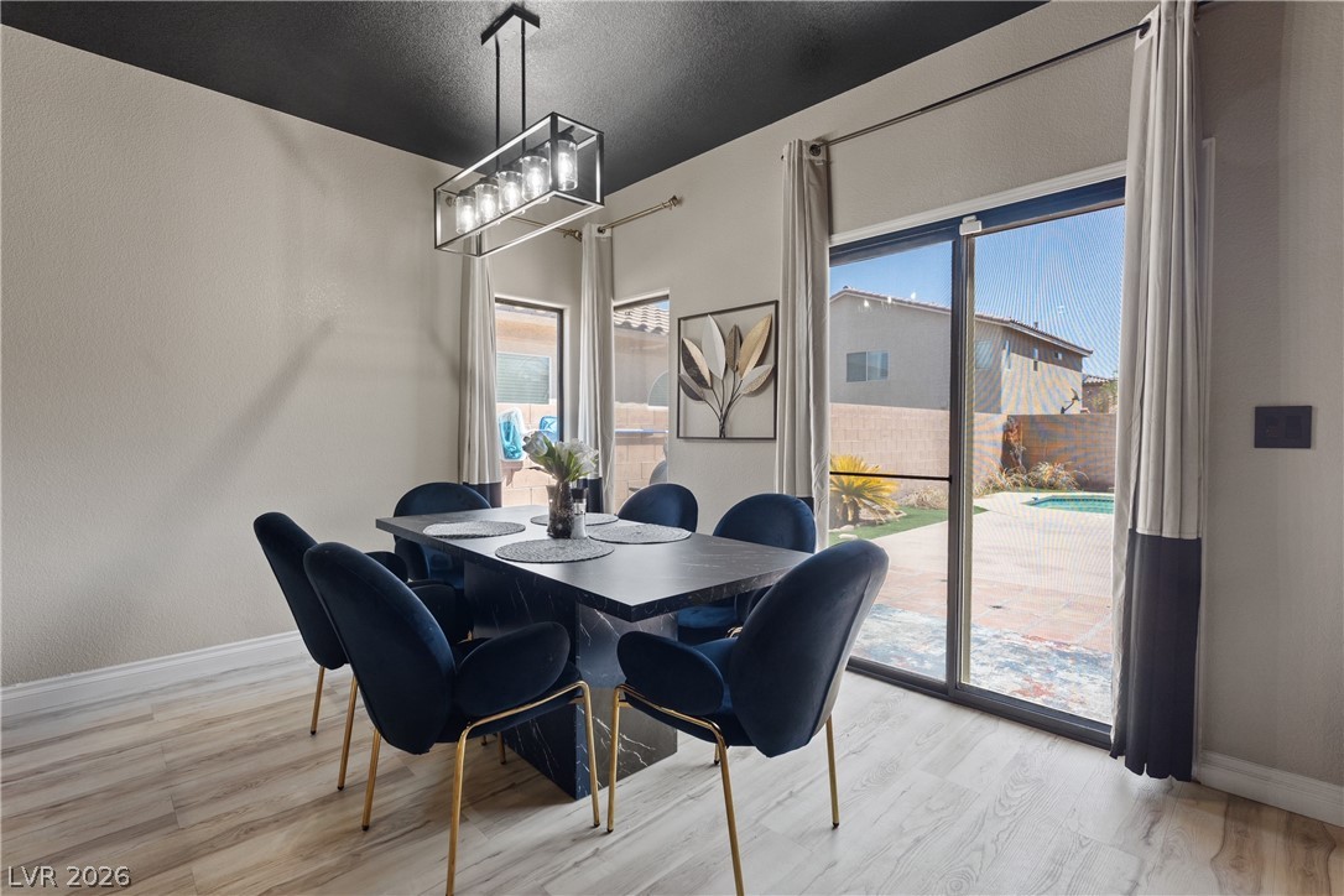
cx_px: 672
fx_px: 597
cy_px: 448
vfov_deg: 73.7
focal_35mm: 16
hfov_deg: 96.7
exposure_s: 1/4
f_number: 8
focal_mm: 16
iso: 500
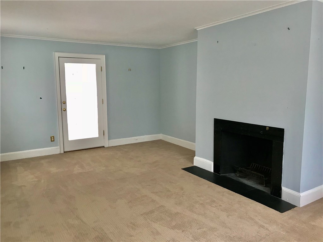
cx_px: 162
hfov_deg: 63.4
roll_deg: +0.1
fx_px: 261
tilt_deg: -8.8
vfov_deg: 49.7
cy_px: 121
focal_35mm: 28
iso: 40
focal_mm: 3.99
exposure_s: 1/20
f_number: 1.8
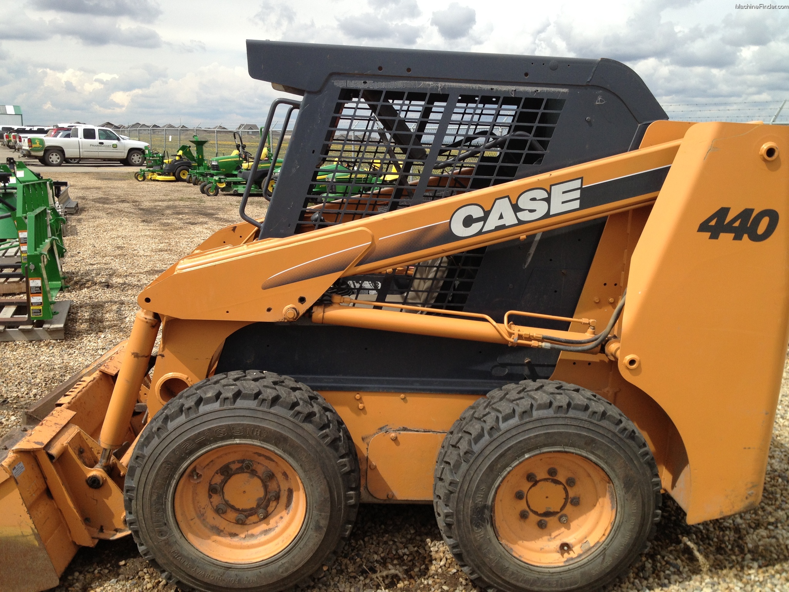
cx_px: 394
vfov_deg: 40.7
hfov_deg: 52.6
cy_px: 296
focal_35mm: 35
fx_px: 798
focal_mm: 4.28
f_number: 2.4
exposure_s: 1/1534
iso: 50
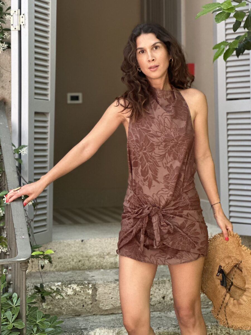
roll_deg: +0.9
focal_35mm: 77
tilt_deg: -0.3
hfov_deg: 19.1
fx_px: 744
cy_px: 168
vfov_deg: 25.3
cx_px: 126
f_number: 2.8
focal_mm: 9
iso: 250
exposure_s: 1/121
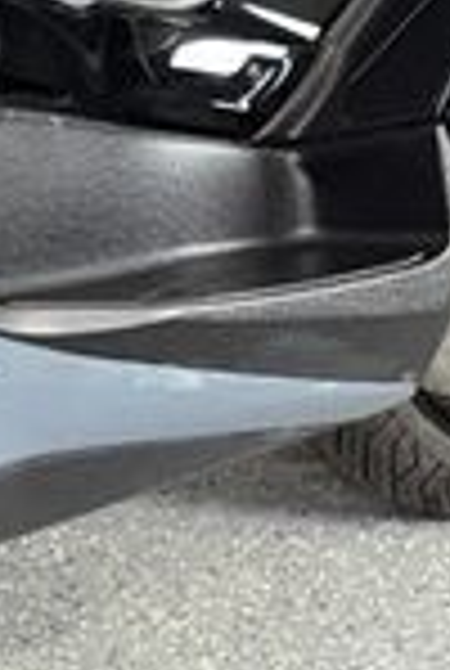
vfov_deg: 18.3
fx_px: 1997
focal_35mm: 107
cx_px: -742
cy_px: -90
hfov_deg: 10.4
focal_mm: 6.76
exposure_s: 1/15
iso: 80
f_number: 1.78
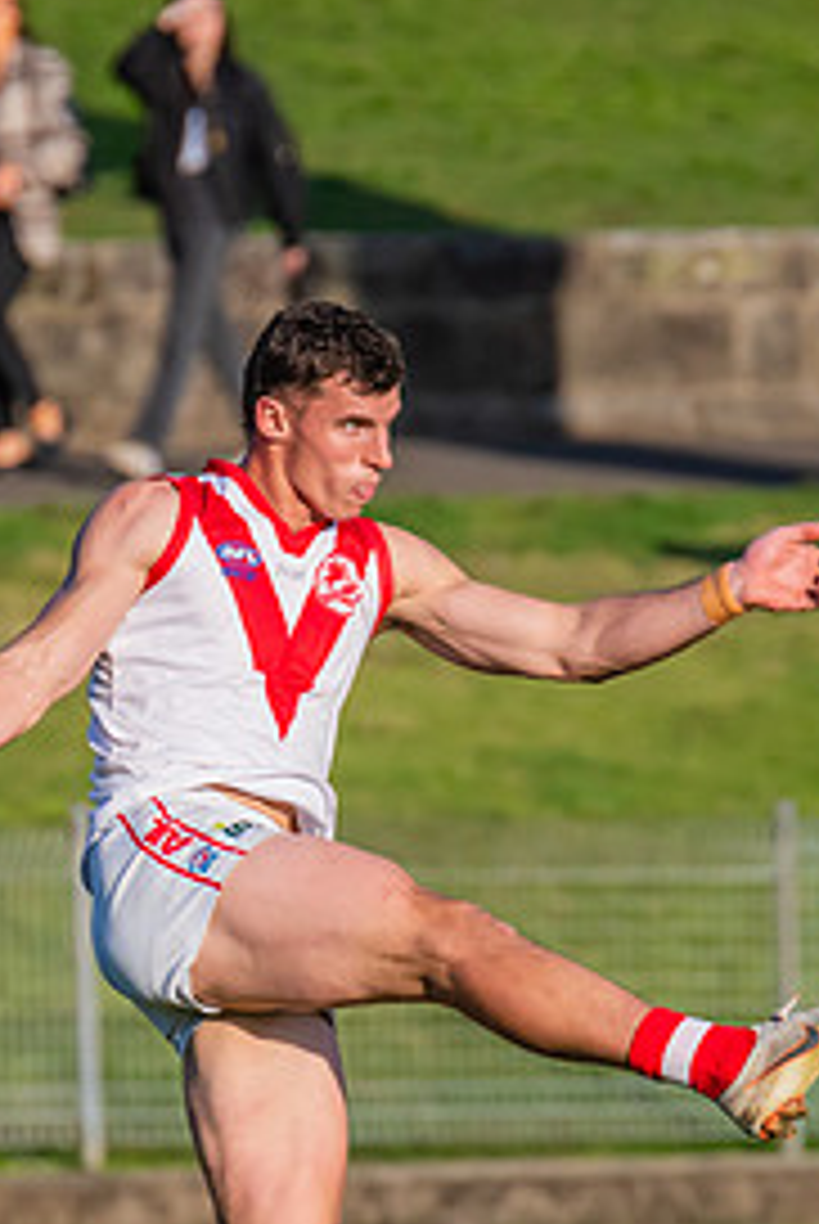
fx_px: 36827
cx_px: 431
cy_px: 910
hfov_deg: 1.3
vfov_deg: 1.9
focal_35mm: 1082
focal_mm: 420
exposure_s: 1/1600
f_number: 8
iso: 800
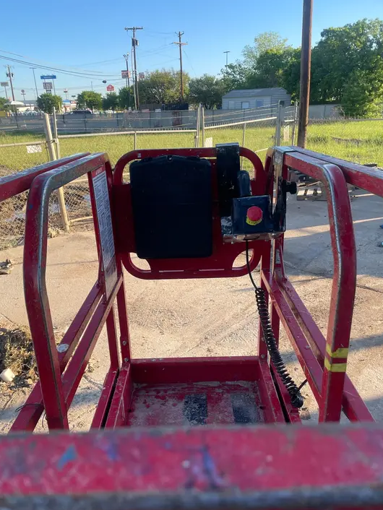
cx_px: 193
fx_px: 398
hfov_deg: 51.4
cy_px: 262
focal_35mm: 27
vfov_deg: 65.3
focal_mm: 4.2
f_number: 1.6
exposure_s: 1/796
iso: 32
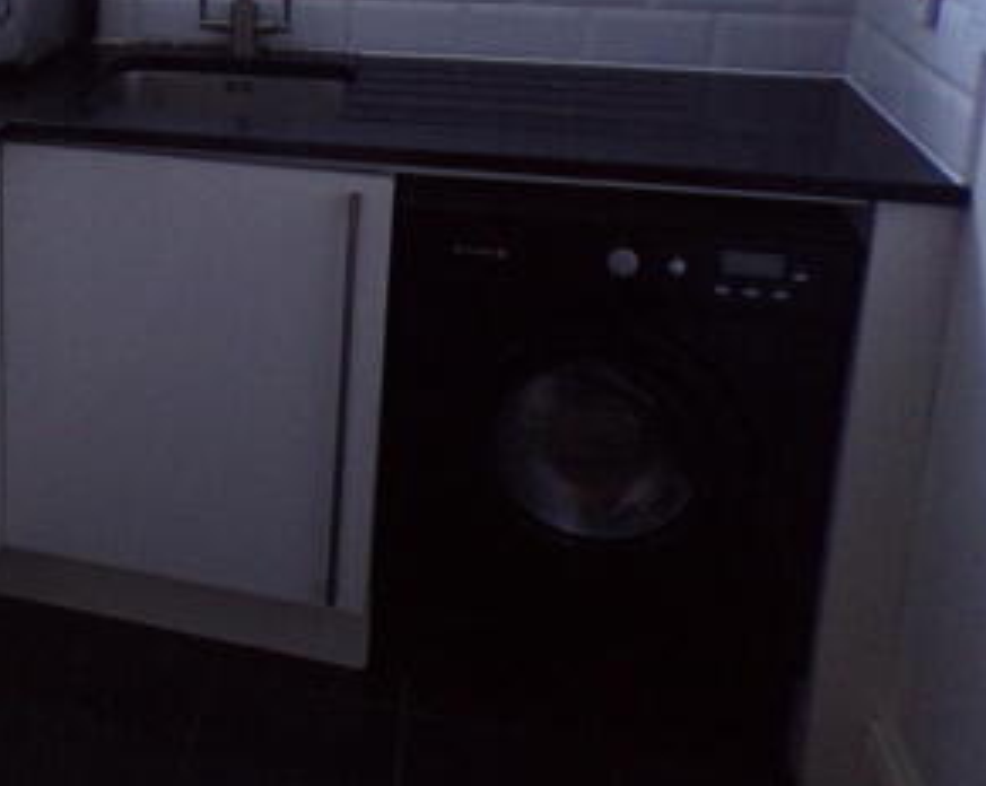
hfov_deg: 36.4
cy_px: 73
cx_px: 49
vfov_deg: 30.6
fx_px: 1370
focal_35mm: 47
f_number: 3
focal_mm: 4.3
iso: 258
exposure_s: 1/17
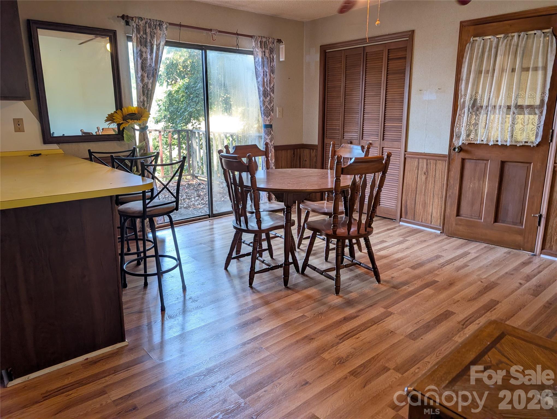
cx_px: 278
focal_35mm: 24
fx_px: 387
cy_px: 210
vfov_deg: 56.9
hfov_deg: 71.5
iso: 86
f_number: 1.68
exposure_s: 1/82.4
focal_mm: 6.9
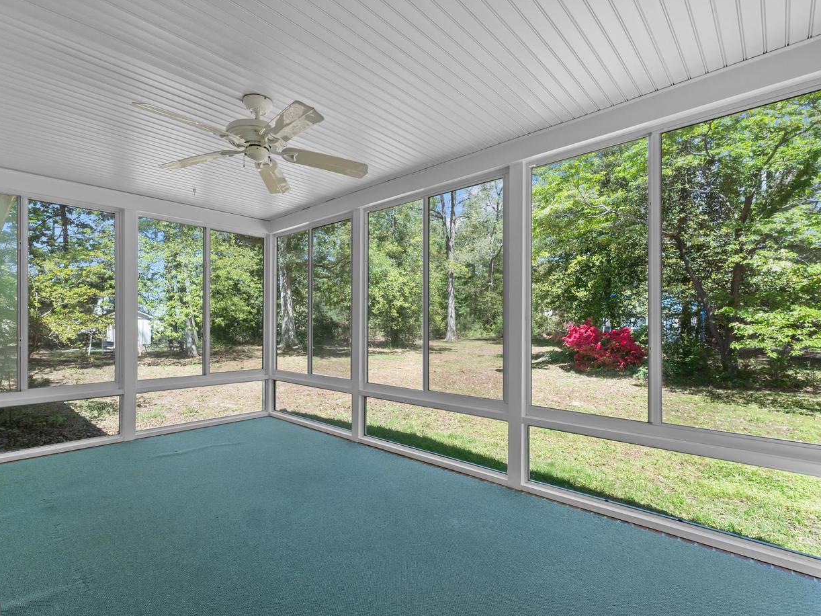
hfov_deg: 90.9
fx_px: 403
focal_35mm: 17
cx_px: 380
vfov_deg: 74.7
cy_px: 314
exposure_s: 1/20
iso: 200
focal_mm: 10
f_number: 7.1
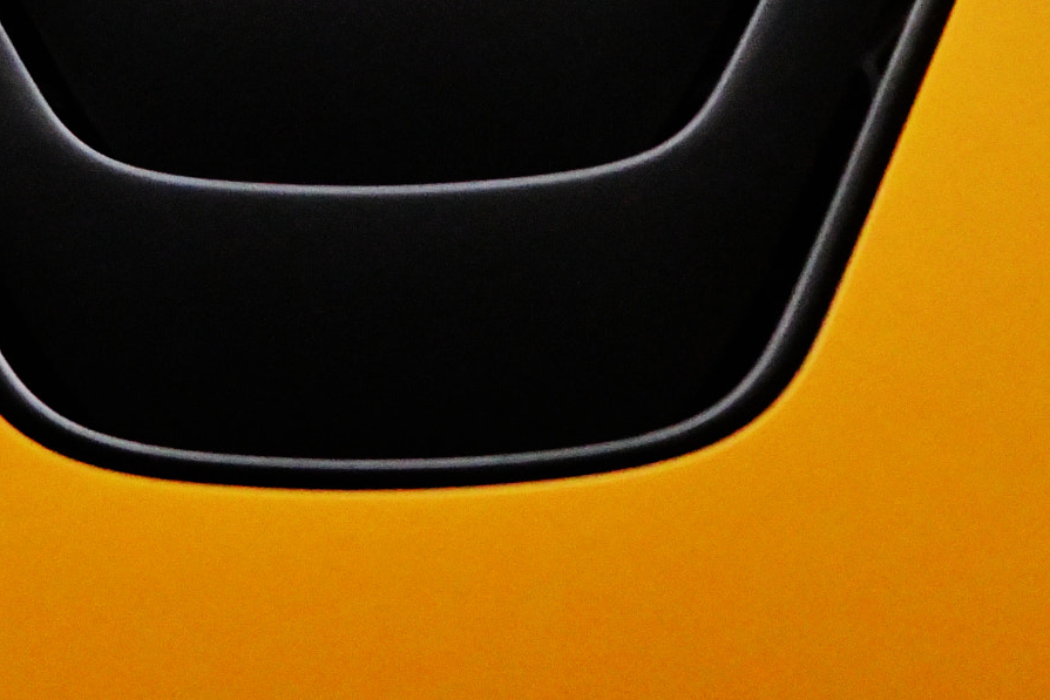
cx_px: 335
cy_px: -471
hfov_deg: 13.6
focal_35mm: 151
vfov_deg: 8.8
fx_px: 4405
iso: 8000
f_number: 2.8
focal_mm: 44
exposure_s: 1/5000
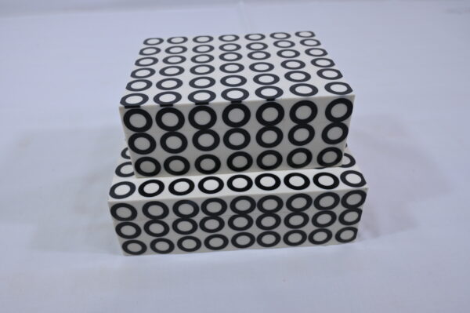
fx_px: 378
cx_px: 235
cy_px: 156
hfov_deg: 63.7
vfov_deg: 44.9
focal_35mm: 29
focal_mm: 29
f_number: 7.1
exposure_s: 1/125
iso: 500
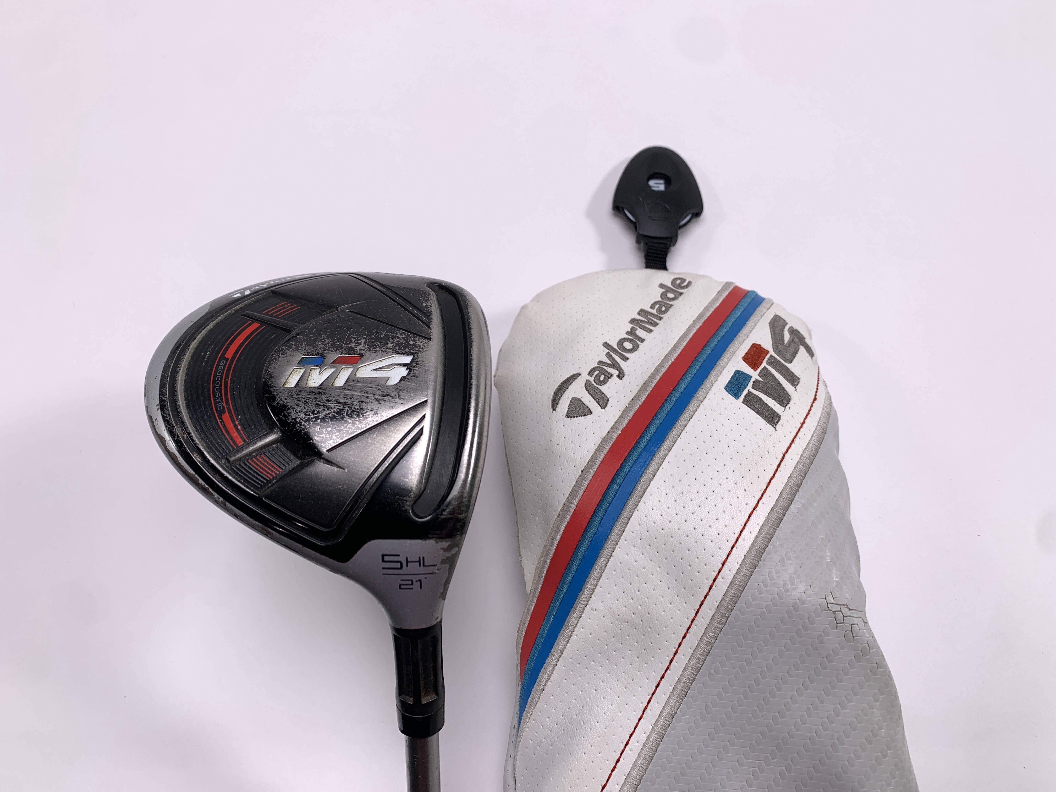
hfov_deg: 67.3
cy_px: 396
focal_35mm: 26
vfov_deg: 53.1
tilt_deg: -65.6
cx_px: 528
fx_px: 793
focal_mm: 4.25
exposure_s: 1/250
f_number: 1.8
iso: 25
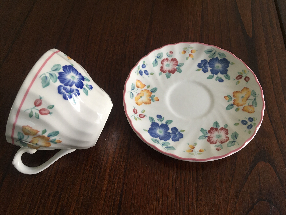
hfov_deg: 61.7
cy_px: 108
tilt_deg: -57.5
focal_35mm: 29
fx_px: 240
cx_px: 143
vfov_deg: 48.2
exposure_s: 1/33
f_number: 2.2
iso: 100
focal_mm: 4.15
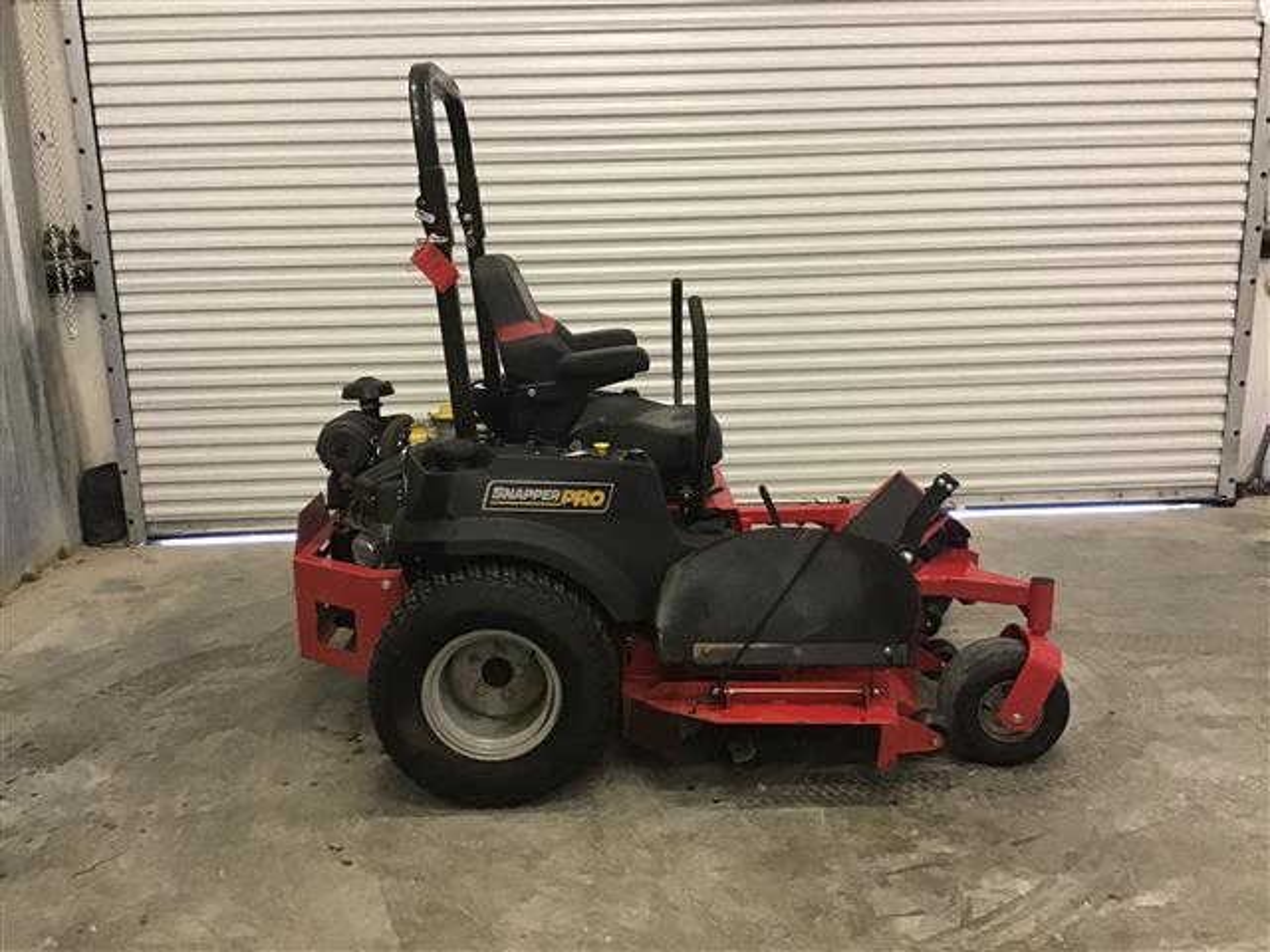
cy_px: 476
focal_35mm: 31
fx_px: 1137
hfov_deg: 58.4
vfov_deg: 45.4
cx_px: 635
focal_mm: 3.3
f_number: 2.4
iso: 200
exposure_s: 1/30
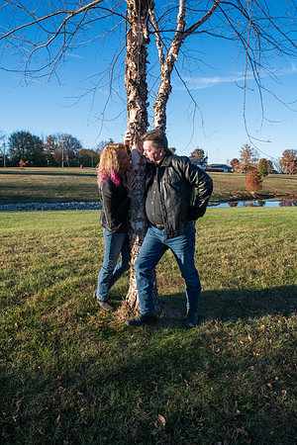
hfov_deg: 53.1
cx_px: 148
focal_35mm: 24
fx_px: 297
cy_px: 222
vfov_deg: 73.7
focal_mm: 24
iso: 2000
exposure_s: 1/1000
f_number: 13
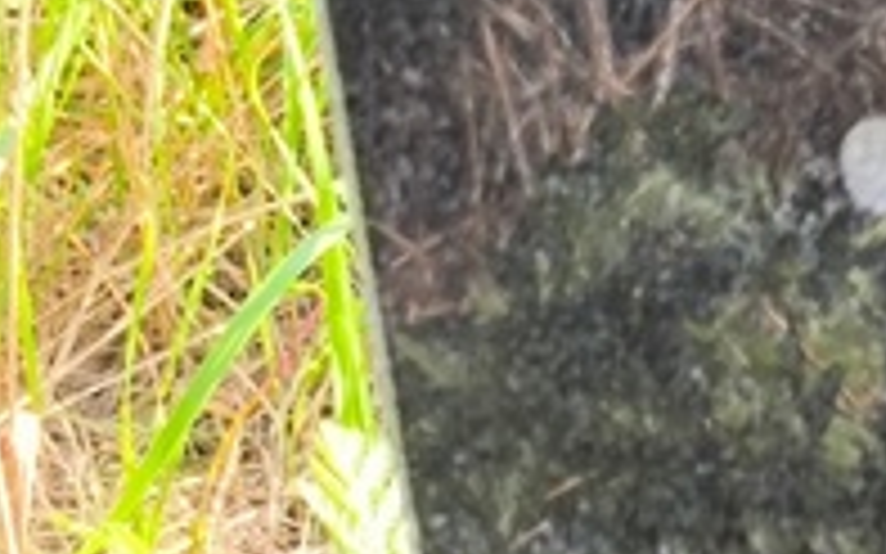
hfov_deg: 9.2
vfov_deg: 6.1
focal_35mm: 215
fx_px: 5190
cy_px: 676
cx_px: 1770
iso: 64
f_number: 1.7
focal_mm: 4.71
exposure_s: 1/100
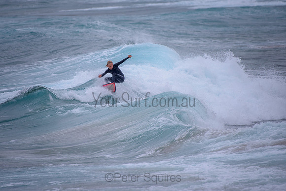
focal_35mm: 613
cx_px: 117
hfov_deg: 3.4
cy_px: 74
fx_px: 4871
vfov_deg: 2.2
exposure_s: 1/2000
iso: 140
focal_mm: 500
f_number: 5.6
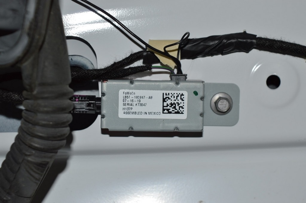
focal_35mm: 82
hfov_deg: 24.6
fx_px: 701
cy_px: 102
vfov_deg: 16.5
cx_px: 153
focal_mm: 55
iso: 100
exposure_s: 1/60
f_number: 8
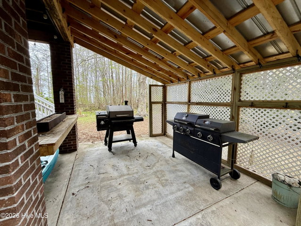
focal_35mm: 14
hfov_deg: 102.0
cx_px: 150
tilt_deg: -7.5
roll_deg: -0.2
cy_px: 113
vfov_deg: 85.7
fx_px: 122
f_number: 2.2
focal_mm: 2.22
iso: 50
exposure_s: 1/99
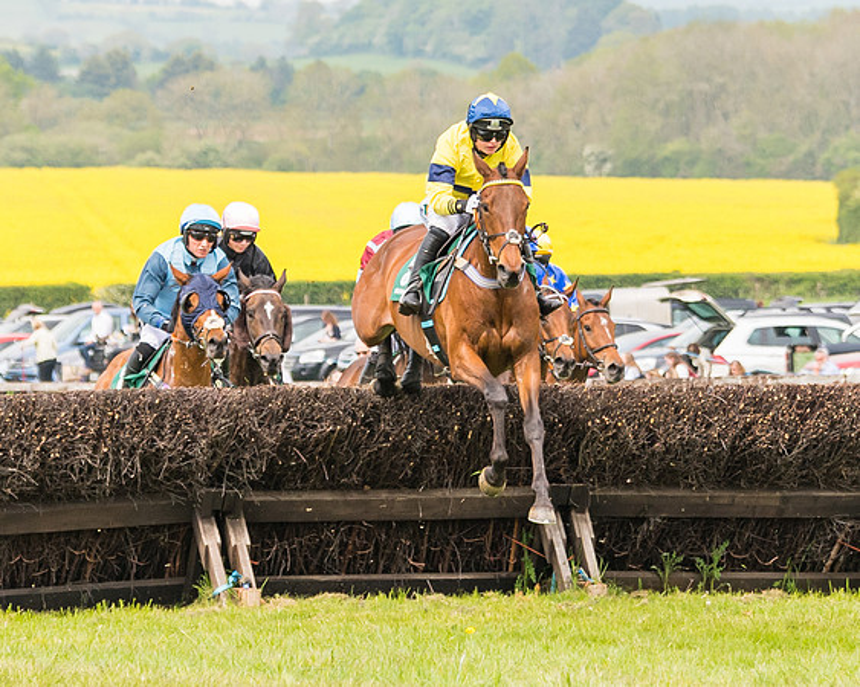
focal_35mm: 349
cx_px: 483
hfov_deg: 5.6
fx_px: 8869
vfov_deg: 4.4
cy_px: 290
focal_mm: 110
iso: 400
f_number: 4
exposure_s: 1/2000
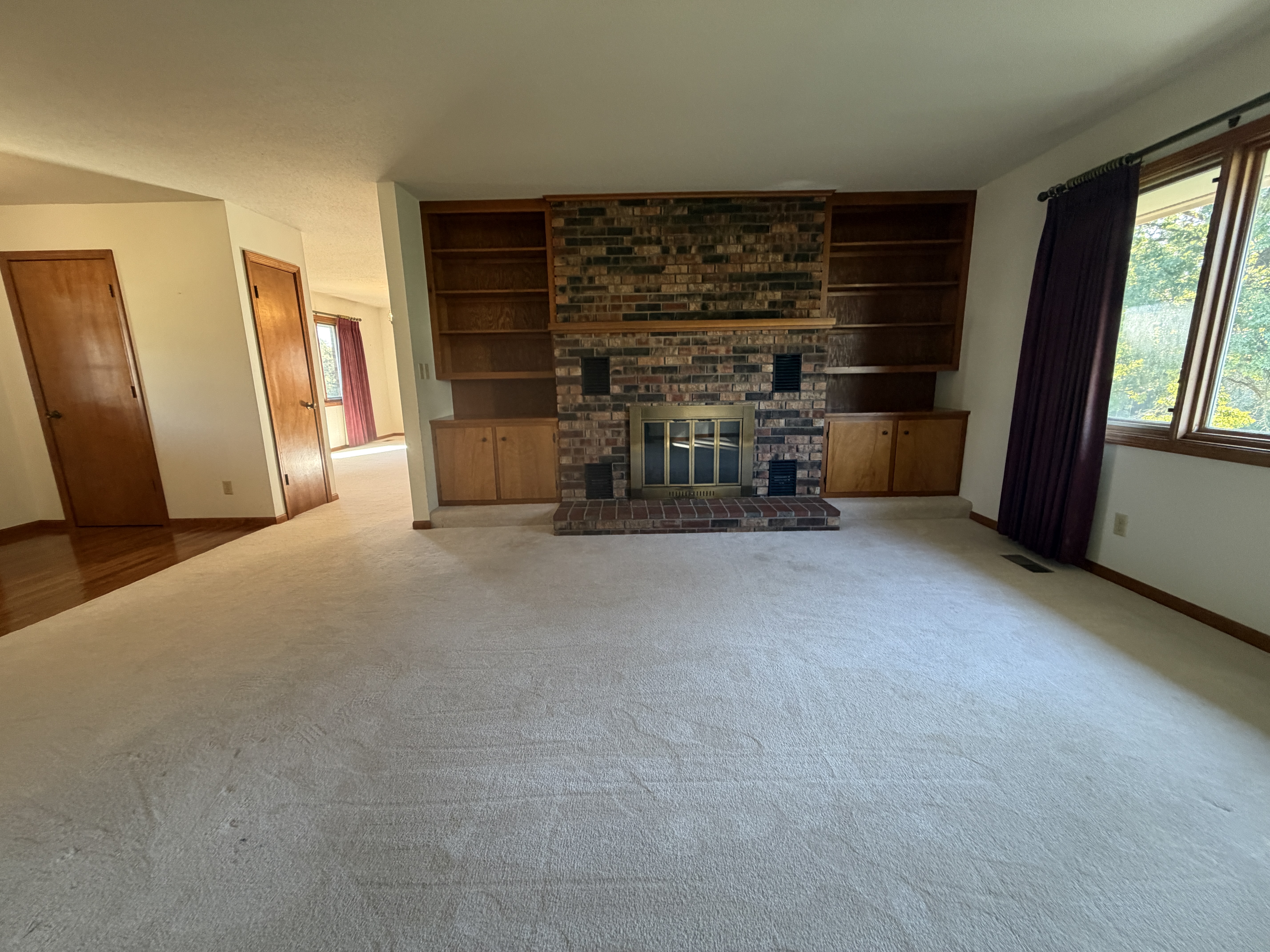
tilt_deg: -11.5
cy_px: 476
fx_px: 514
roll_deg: +0.8
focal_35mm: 14
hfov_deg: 102.1
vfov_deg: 85.7
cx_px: 635
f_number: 2.2
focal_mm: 2.22
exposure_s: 1/60
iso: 320
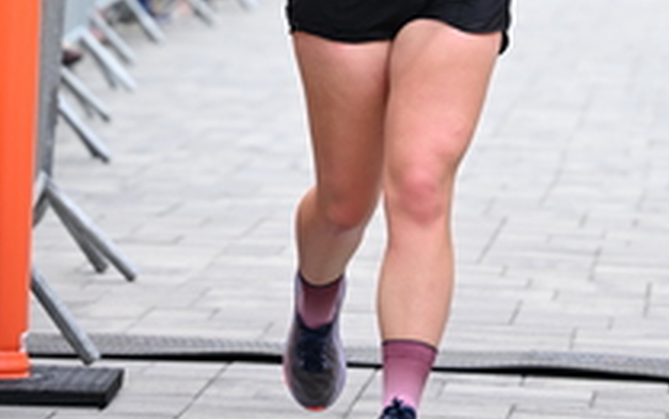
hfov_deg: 8.4
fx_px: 4544
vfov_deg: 5.2
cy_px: -310
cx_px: 427
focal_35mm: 249
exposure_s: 1/2000
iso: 640
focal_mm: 93
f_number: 2.8
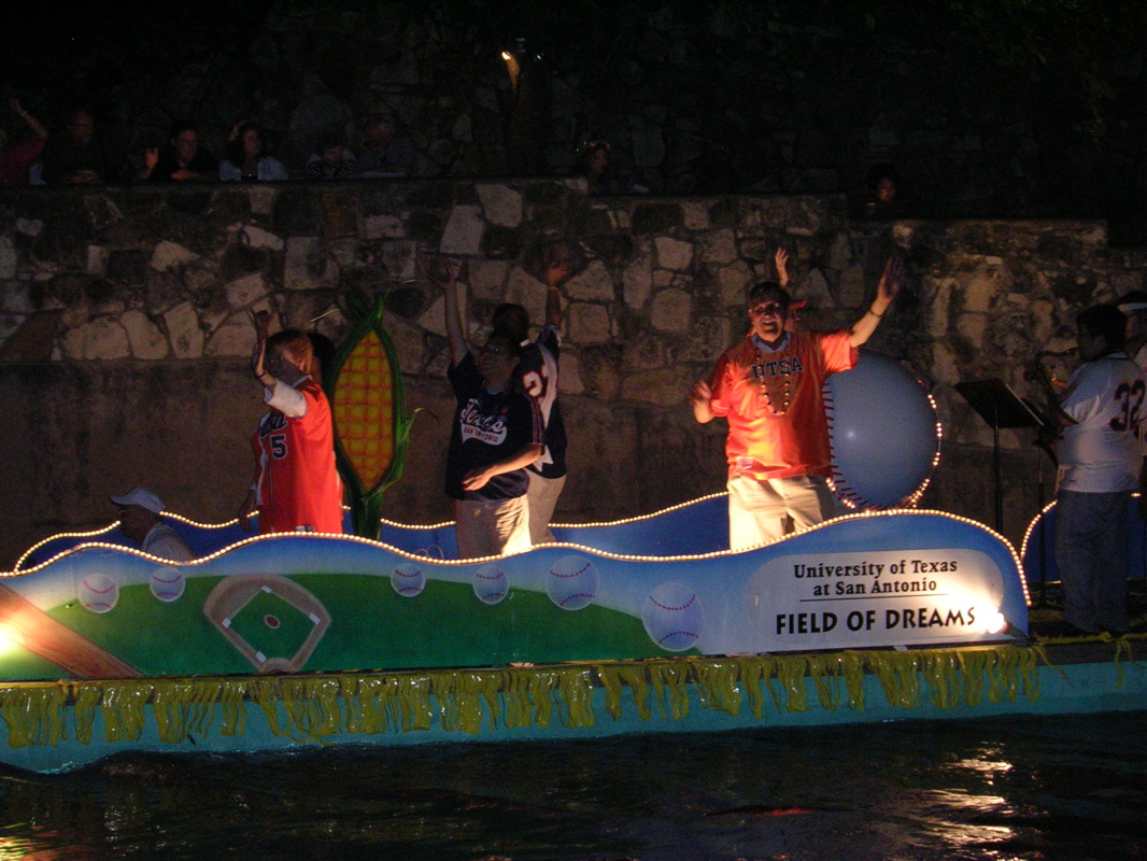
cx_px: 574
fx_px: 1757
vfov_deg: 27.5
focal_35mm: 53
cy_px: 430
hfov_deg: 36.2
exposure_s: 1/60.1
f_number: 3.2
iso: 200
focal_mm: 8
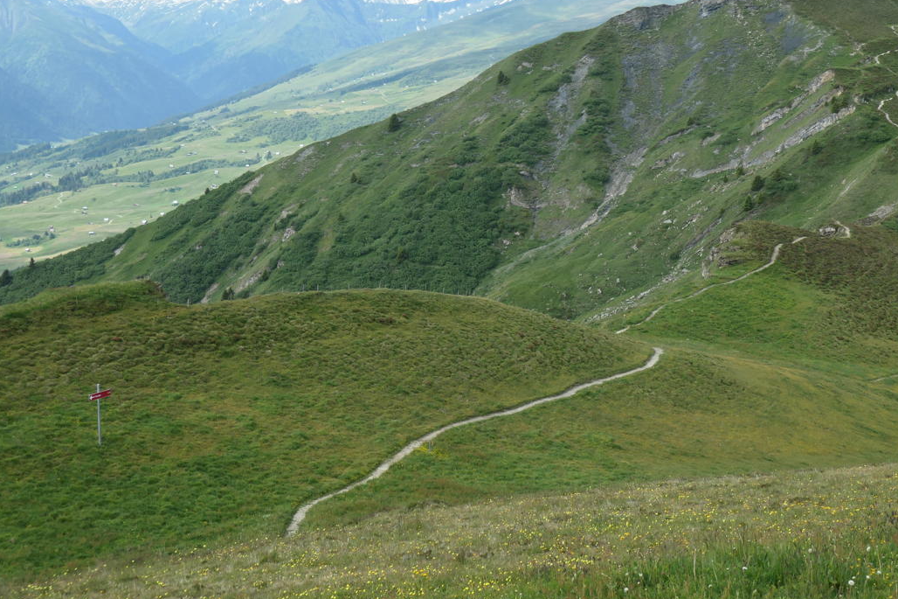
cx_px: 569
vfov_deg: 24.9
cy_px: 193
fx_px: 1347
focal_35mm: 54
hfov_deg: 36.6
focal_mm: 13.4
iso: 200
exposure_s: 1/800
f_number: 4.5
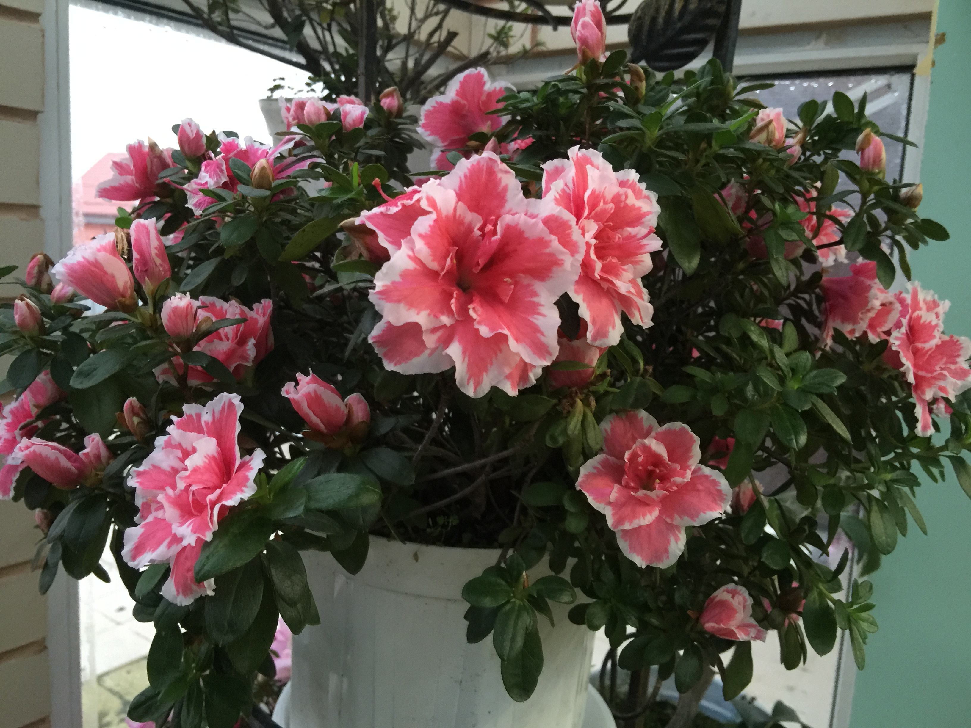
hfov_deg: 61.7
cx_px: 486
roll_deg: -3.7
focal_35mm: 29
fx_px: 813
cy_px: 364
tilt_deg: -7.9
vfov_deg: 48.2
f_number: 2.2
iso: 125
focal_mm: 4.15
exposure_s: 1/10
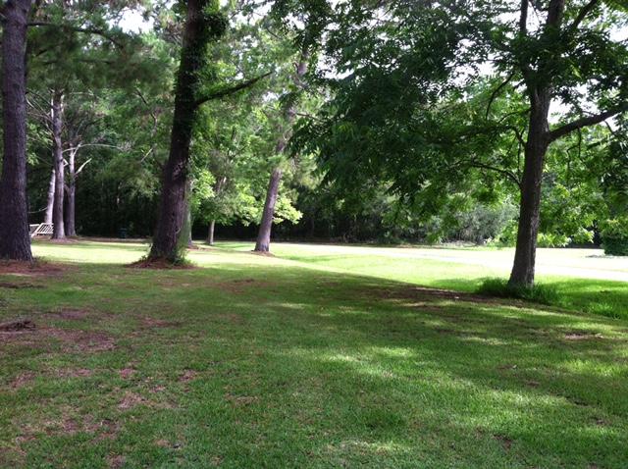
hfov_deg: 52.7
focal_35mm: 35
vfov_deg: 40.6
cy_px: 234
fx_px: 634
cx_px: 314
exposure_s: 1/142
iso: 80
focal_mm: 3.85
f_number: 2.8
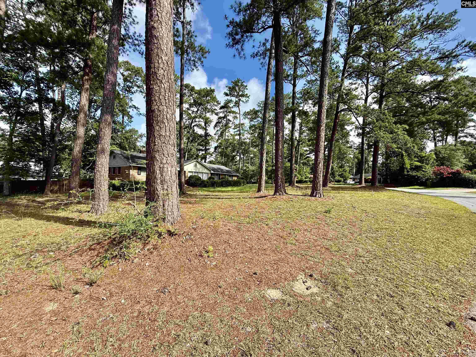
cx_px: 238
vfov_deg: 85.7
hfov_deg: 102.1
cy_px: 178
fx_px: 193
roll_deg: -2.1
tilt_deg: +1.3
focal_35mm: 14
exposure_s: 1/970
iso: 50
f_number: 2.2
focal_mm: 2.22
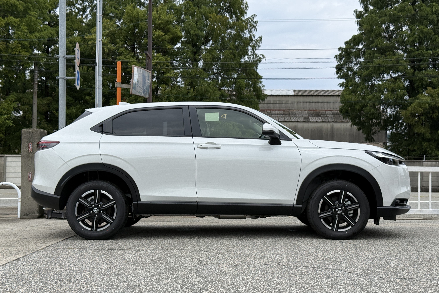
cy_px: 156
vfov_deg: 27.0
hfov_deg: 39.6
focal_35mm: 50
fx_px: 610
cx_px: 220
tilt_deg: +2.2
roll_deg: -0.5
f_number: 1.78
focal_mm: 6.76
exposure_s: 1/4098
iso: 64
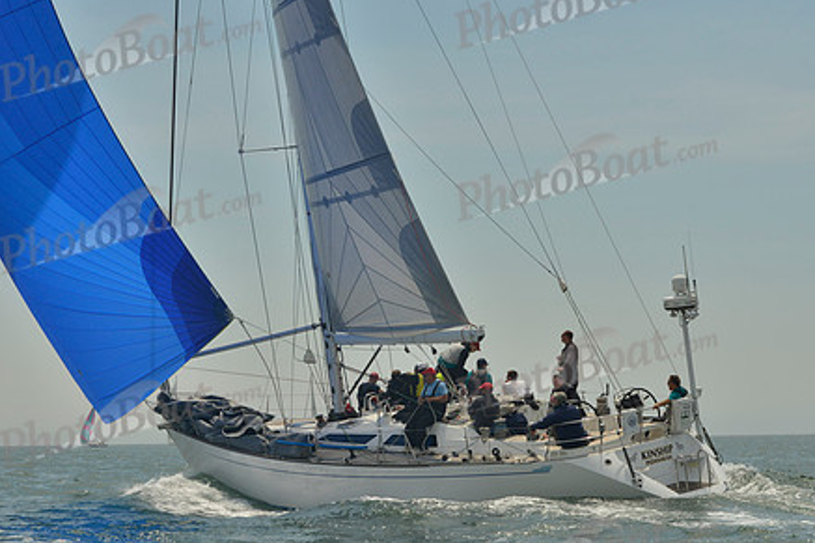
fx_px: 2105
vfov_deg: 14.7
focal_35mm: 93
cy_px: 296
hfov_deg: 21.9
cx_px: 360
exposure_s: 1/1250
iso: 280
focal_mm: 70
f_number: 10
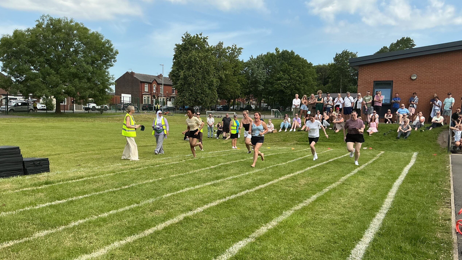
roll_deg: -1.4
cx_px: 230
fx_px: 392
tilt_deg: -4.0
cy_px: 155
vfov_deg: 36.5
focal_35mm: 32
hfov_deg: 61.0
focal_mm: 3
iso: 25
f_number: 1.8
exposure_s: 1/1279
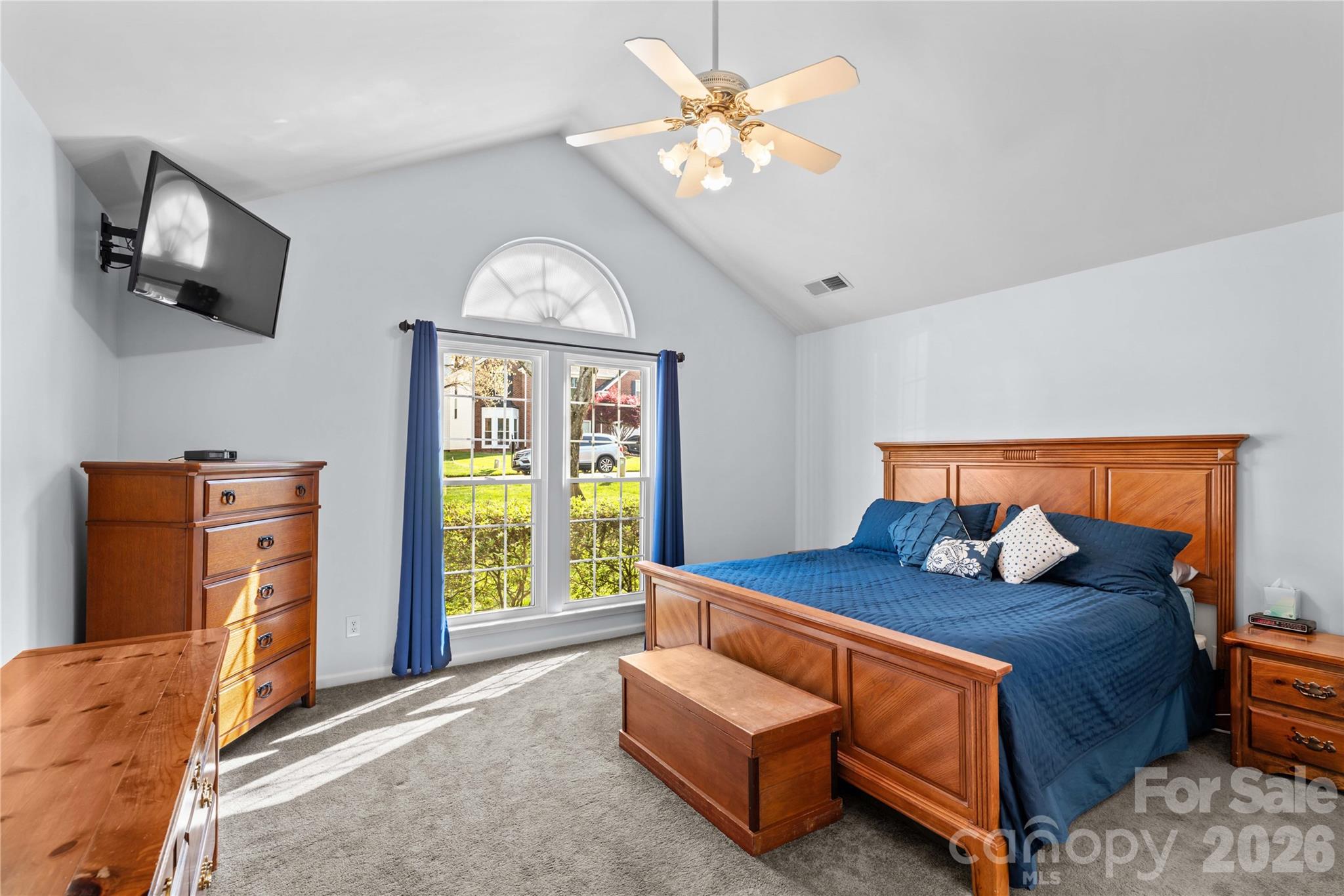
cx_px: 672
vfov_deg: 73.7
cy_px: 448
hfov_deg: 96.7
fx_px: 597
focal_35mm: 16
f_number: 8
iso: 100
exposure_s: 1
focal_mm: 16
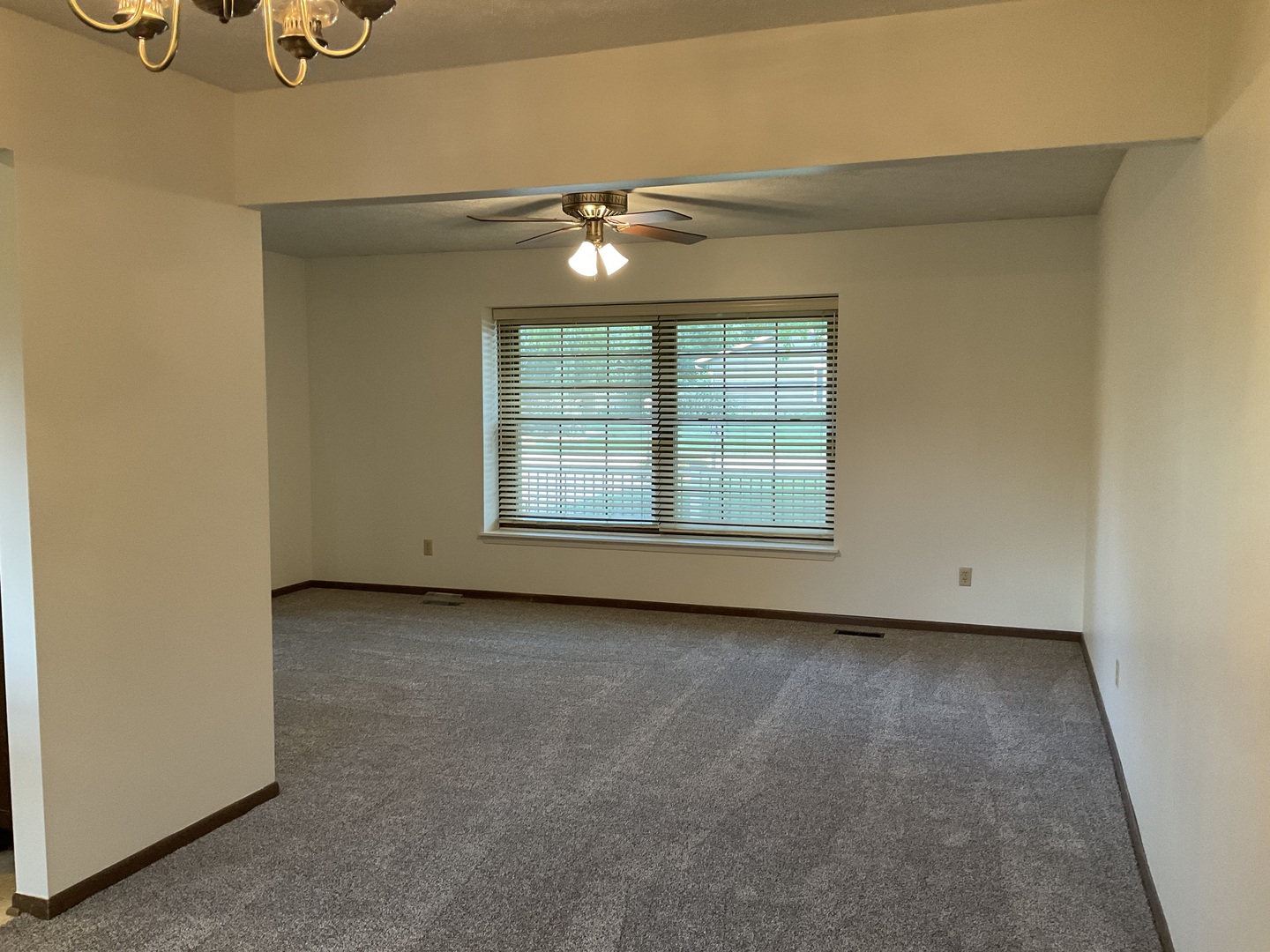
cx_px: 635
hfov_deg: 61.7
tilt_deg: -3.4
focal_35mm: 29
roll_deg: -0.4
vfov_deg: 48.2
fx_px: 1064
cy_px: 476
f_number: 1.8
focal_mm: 3
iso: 125
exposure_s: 1/60
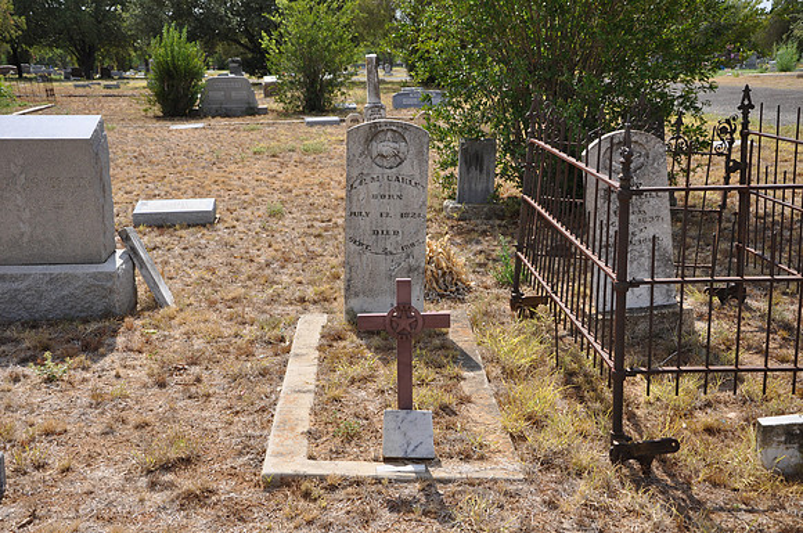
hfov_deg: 43.7
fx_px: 1002
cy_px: 266
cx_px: 402
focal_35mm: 45
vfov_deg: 29.8
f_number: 7.1
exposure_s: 1/200
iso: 200
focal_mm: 30
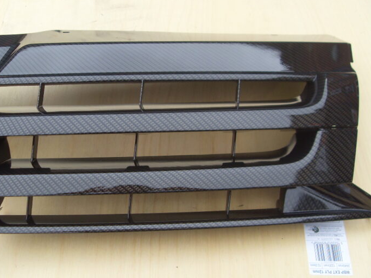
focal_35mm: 41
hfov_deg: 45.7
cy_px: 142
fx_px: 439
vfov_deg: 35.1
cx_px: 168
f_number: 2.8
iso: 80
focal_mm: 6.3
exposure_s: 1/125
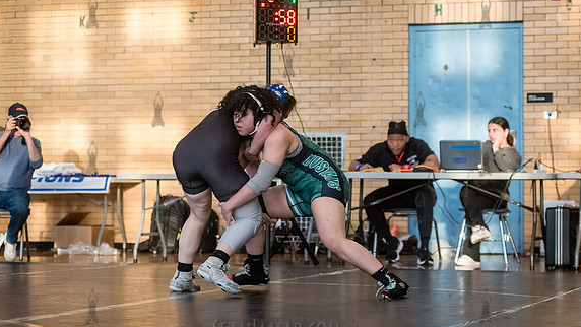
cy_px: 141
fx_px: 1587
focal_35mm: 103
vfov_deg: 11.8
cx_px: 297
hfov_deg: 20.7
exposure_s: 1/400
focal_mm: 80
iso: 5000
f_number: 3.5
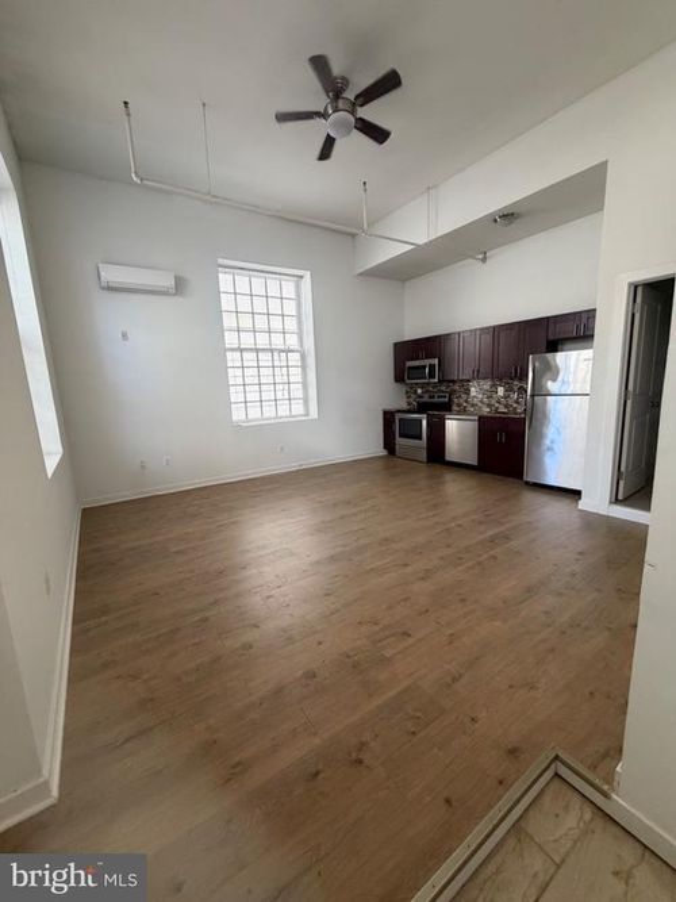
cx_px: 338
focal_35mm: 14
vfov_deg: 102.1
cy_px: 451
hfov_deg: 85.7
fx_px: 365
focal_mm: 2.22
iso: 250
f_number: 2.2
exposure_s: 1/60
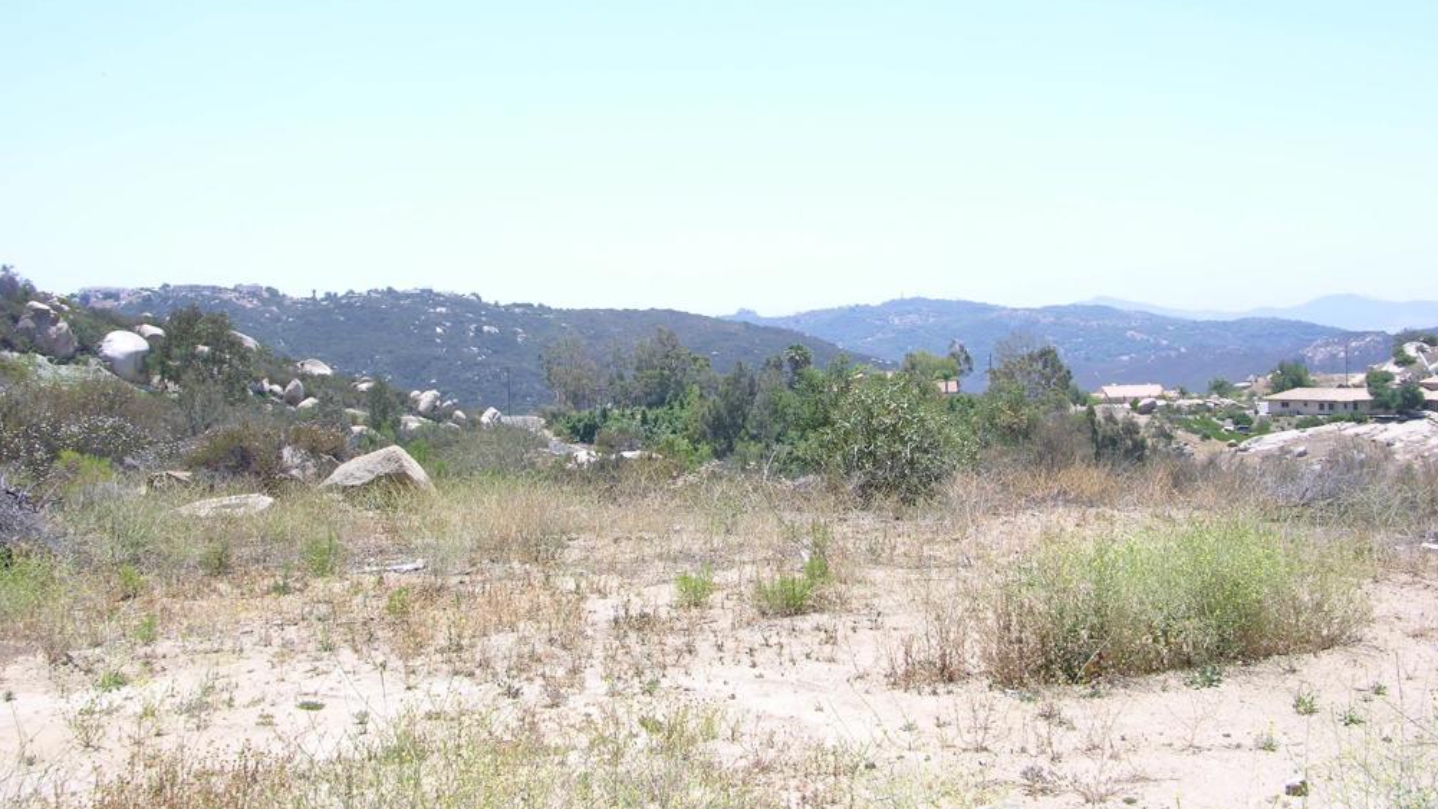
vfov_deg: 30.2
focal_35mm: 39
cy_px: 277
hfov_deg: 51.6
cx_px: 711
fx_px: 1487
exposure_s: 1/206
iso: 50
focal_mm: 8.9
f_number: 5.6
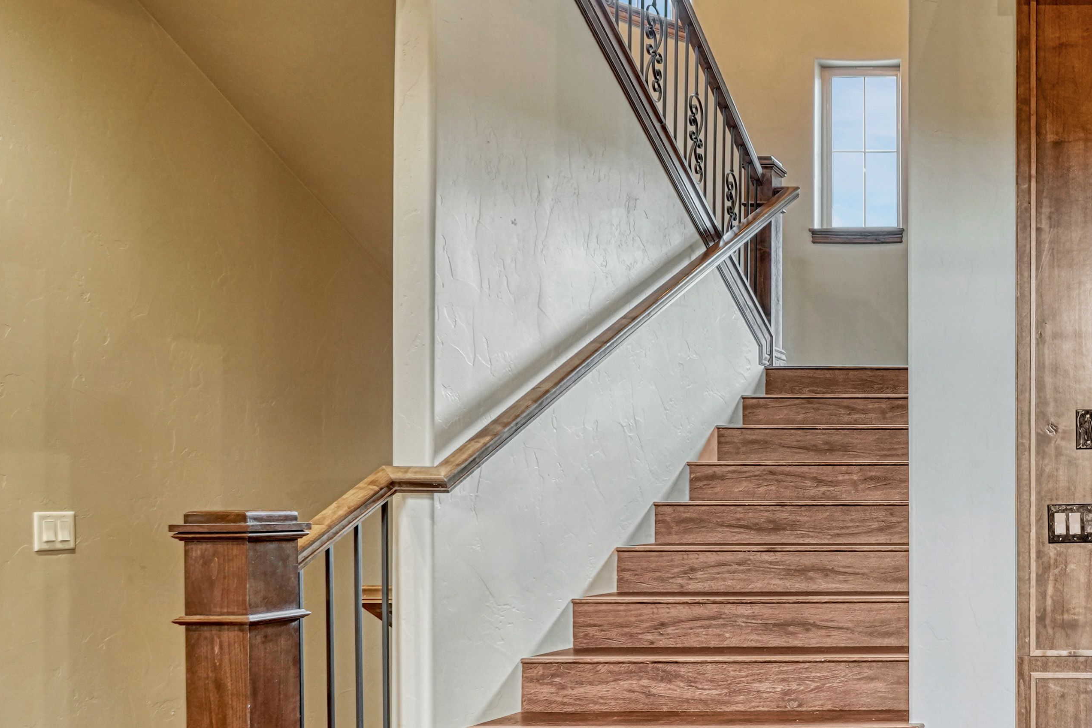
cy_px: 494
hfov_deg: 43.9
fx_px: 1001
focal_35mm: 33
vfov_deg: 39.4
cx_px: 1203
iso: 400
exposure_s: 2.5
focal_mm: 14
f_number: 8
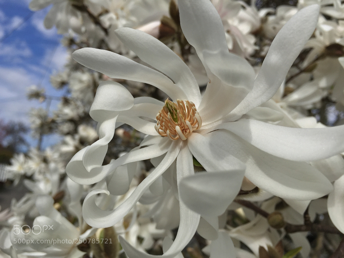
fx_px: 288
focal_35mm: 29
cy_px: 129
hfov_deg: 61.7
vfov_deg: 48.2
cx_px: 172
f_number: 2.2
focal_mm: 4.15
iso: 32
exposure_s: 1/3049
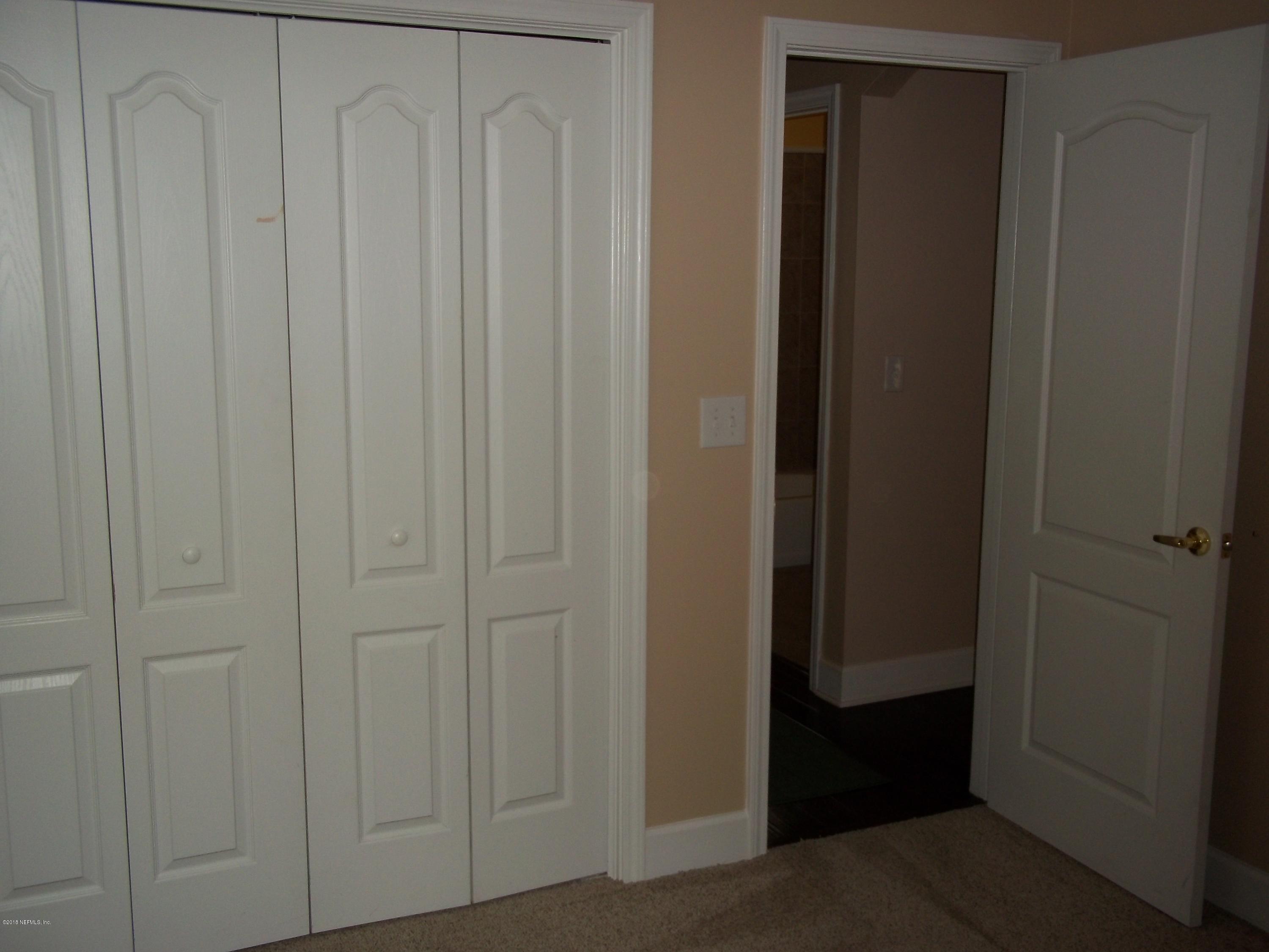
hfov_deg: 51.4
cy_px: 476
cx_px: 634
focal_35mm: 36
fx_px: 1320
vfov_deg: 39.7
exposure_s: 1/30
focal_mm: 6.5
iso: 80
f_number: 3.1
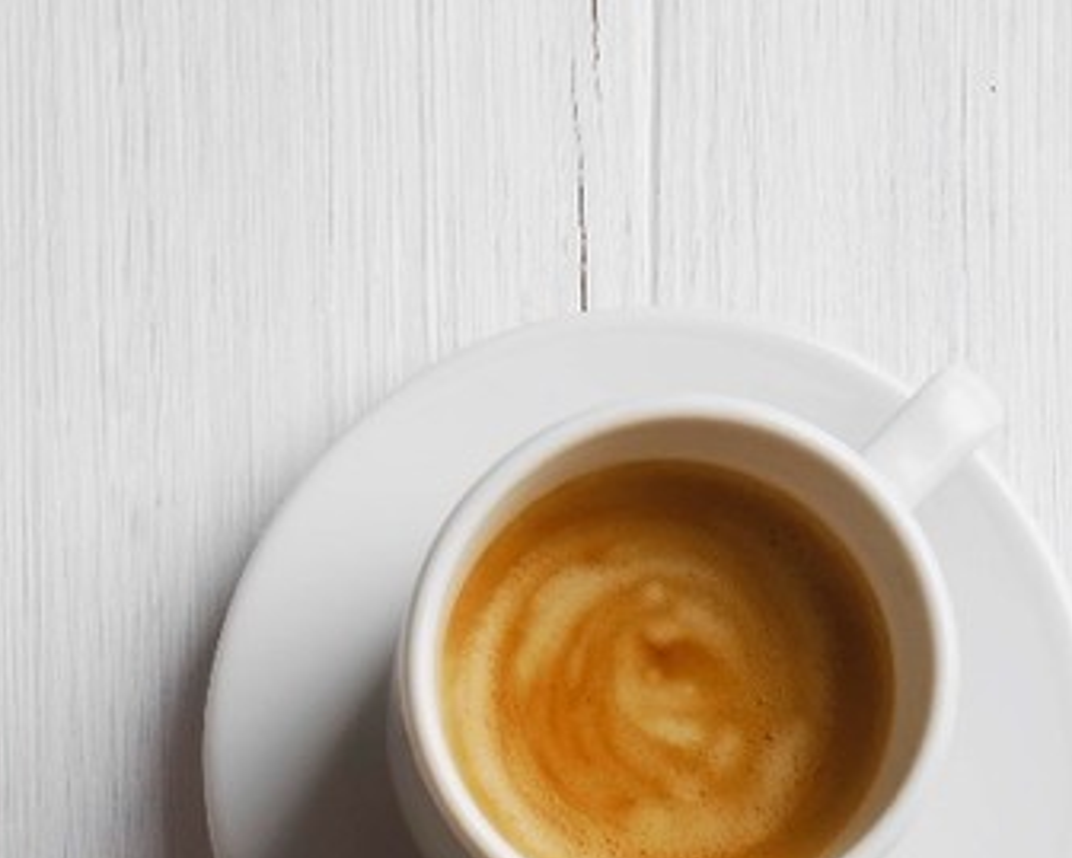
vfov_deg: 12.0
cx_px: 271
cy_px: 1247
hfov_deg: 15.6
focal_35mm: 123
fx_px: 3904
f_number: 22
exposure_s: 1/125
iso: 200
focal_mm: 32.9
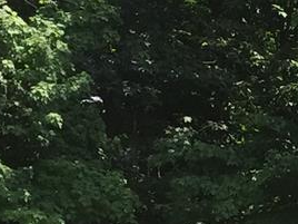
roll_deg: -1.6
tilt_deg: +4.1
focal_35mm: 222
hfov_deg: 8.0
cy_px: 409
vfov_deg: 6.5
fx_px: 1911
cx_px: 806
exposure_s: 1/659
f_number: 2.2
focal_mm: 4.15
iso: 32
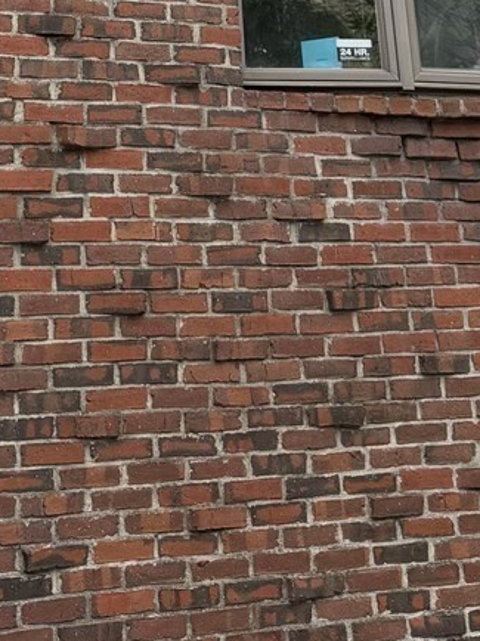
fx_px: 1573
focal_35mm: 85
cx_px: 103
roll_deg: +1.8
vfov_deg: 19.8
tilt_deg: +21.0
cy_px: -337
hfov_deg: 17.2
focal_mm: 6.76
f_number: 1.78
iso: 100
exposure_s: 1/2703
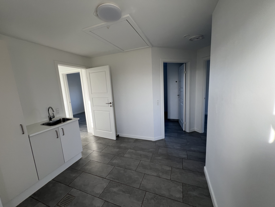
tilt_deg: -8.8
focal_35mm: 13
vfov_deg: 89.9
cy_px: 104
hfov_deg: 106.2
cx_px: 138
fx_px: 103
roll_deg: +4.5
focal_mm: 1.57
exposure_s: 1/99
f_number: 1.8
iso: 64
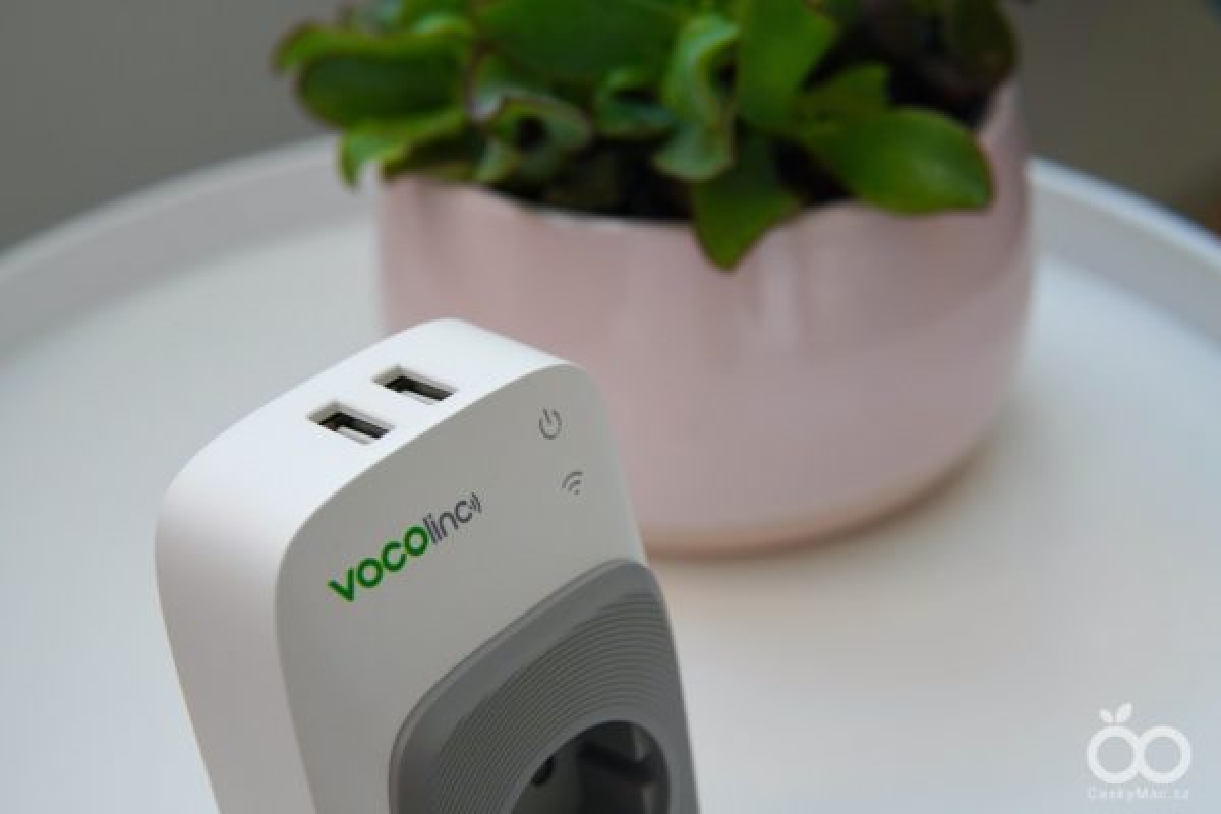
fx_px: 1526
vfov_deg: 29.9
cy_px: 407
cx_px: 610
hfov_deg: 43.6
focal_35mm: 45
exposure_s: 1/40
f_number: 4.5
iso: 1000
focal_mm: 30
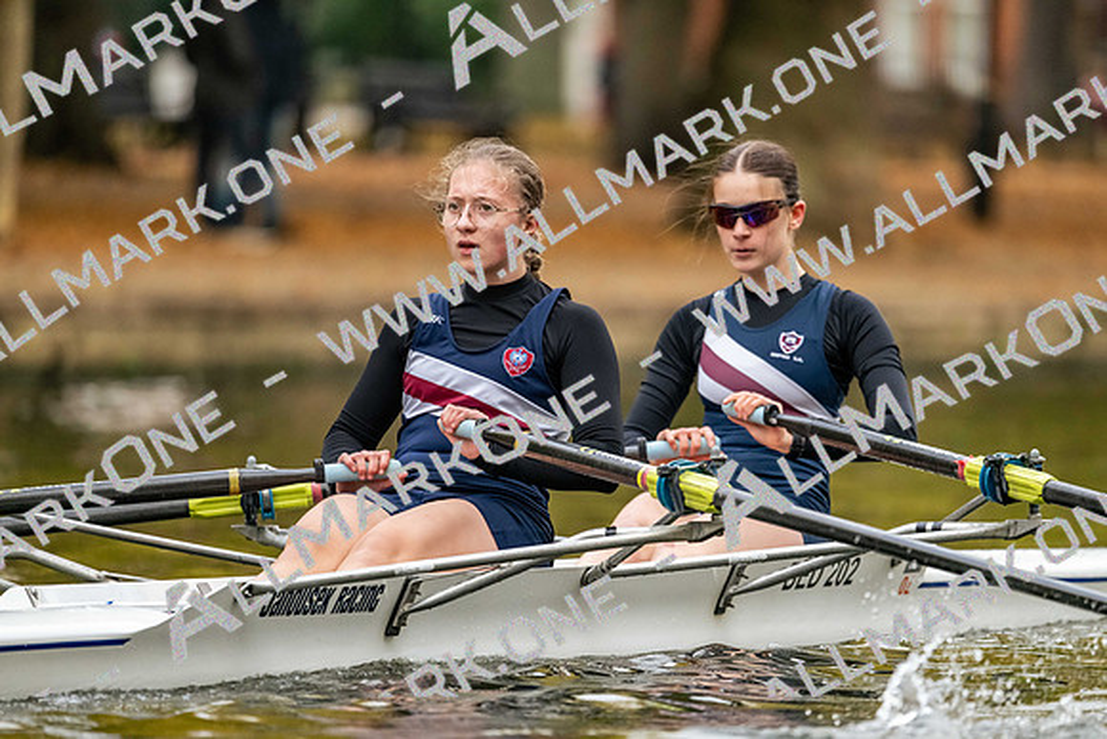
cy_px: 370
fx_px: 12302
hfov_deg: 5.2
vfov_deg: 3.4
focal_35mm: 400
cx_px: 554
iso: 3600
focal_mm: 400
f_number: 4.5
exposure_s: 1/2500
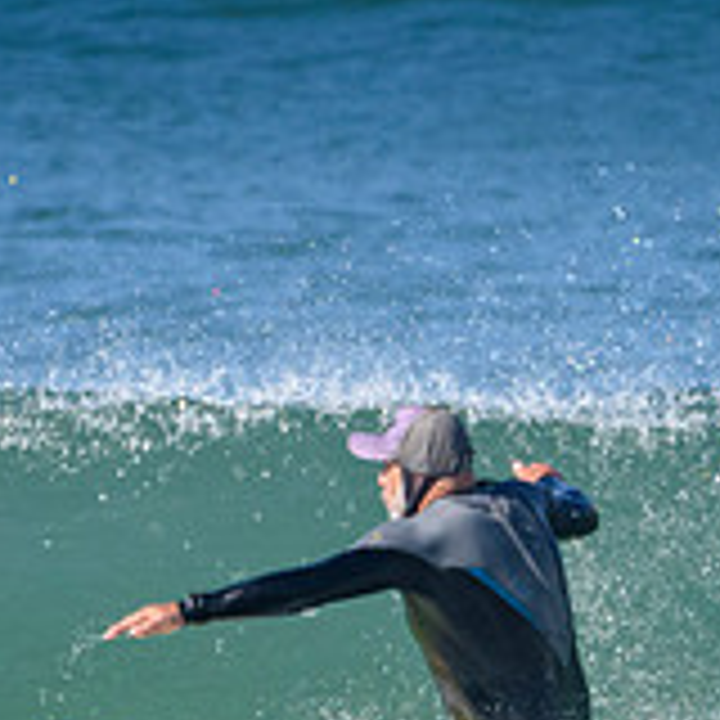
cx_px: 540
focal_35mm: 2317
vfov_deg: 0.8
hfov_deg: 0.8
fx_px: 54524
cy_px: 781
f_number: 5.6
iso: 800
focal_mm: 500
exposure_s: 1/4000
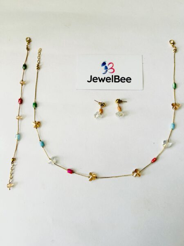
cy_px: 123
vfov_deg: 67.3
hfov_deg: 53.1
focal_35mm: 26
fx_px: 184
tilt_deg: -79.0
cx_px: 92
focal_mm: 5.7
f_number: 1.5
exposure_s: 1/100
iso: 80
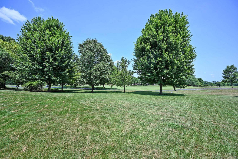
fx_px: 93
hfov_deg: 104.3
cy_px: 80
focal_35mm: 14
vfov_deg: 81.2
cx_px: 119
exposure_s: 1/320
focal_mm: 14
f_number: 6.3
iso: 100
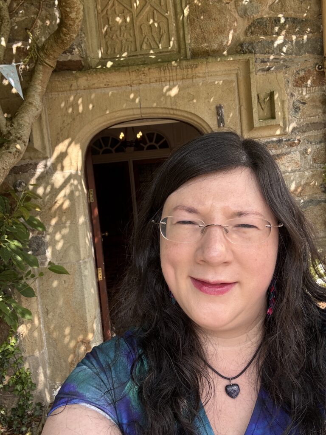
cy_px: 218
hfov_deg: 46.8
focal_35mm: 30
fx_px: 377
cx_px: 163
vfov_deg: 60.0
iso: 25
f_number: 1.9
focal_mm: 2.69
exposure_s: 1/607
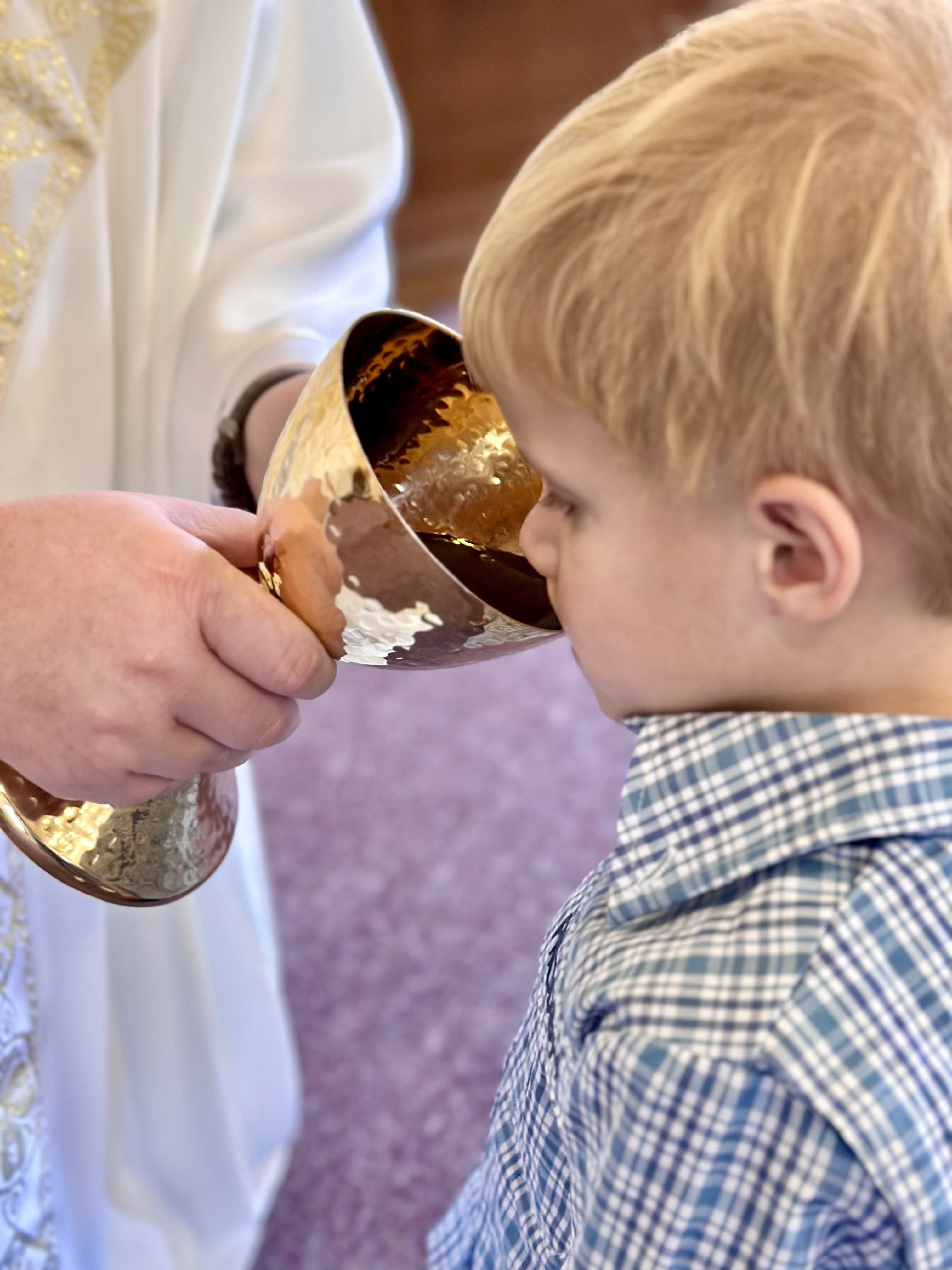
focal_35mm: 48
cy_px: 635
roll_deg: -1.2
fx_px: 1760
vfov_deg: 39.7
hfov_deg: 30.3
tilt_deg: -28.9
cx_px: 476
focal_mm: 6.86
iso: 640
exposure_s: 1/40
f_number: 1.78
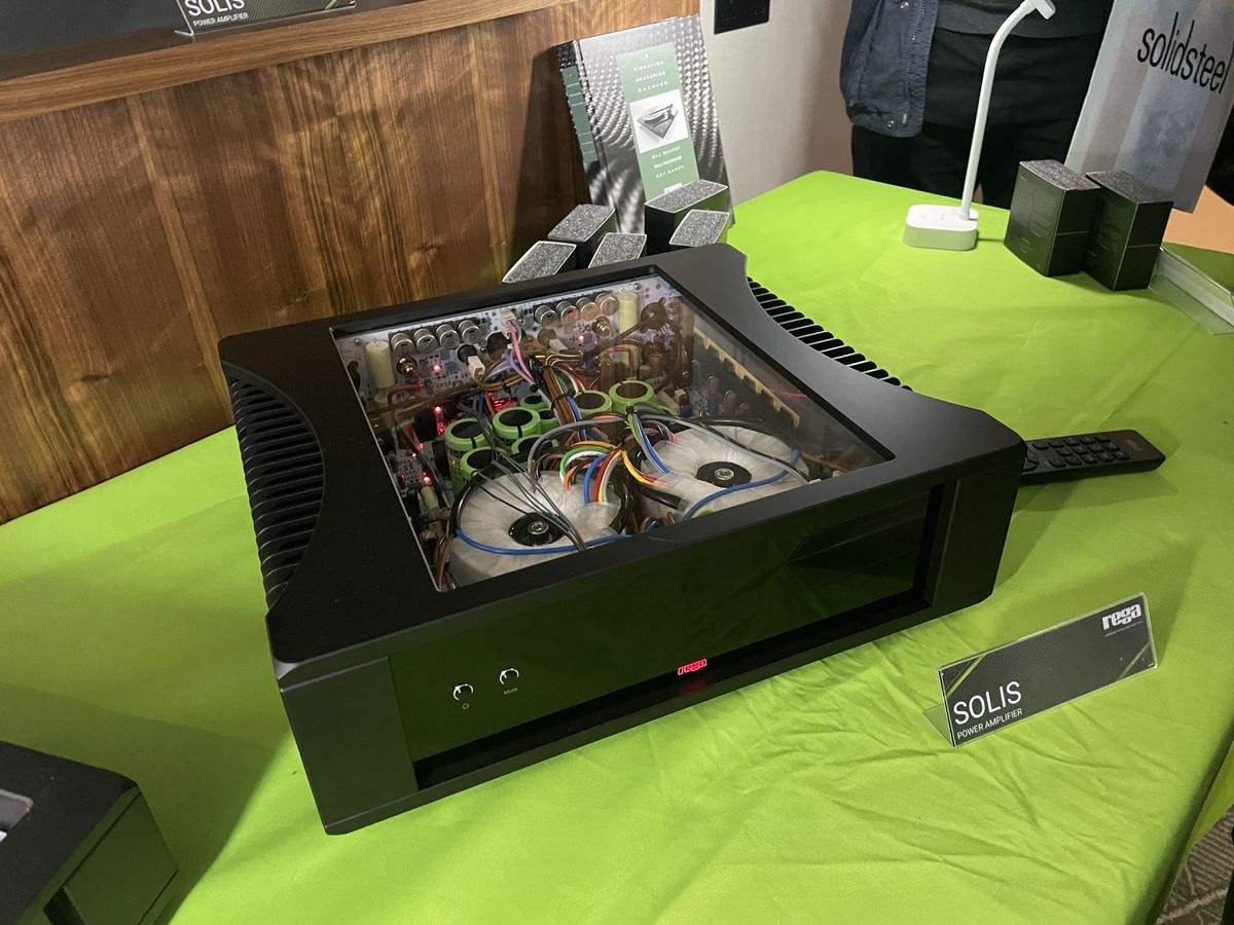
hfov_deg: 67.3
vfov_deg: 53.1
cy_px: 462
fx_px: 927
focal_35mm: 26
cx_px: 617
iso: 500
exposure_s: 1/25
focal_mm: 4.2
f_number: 1.6
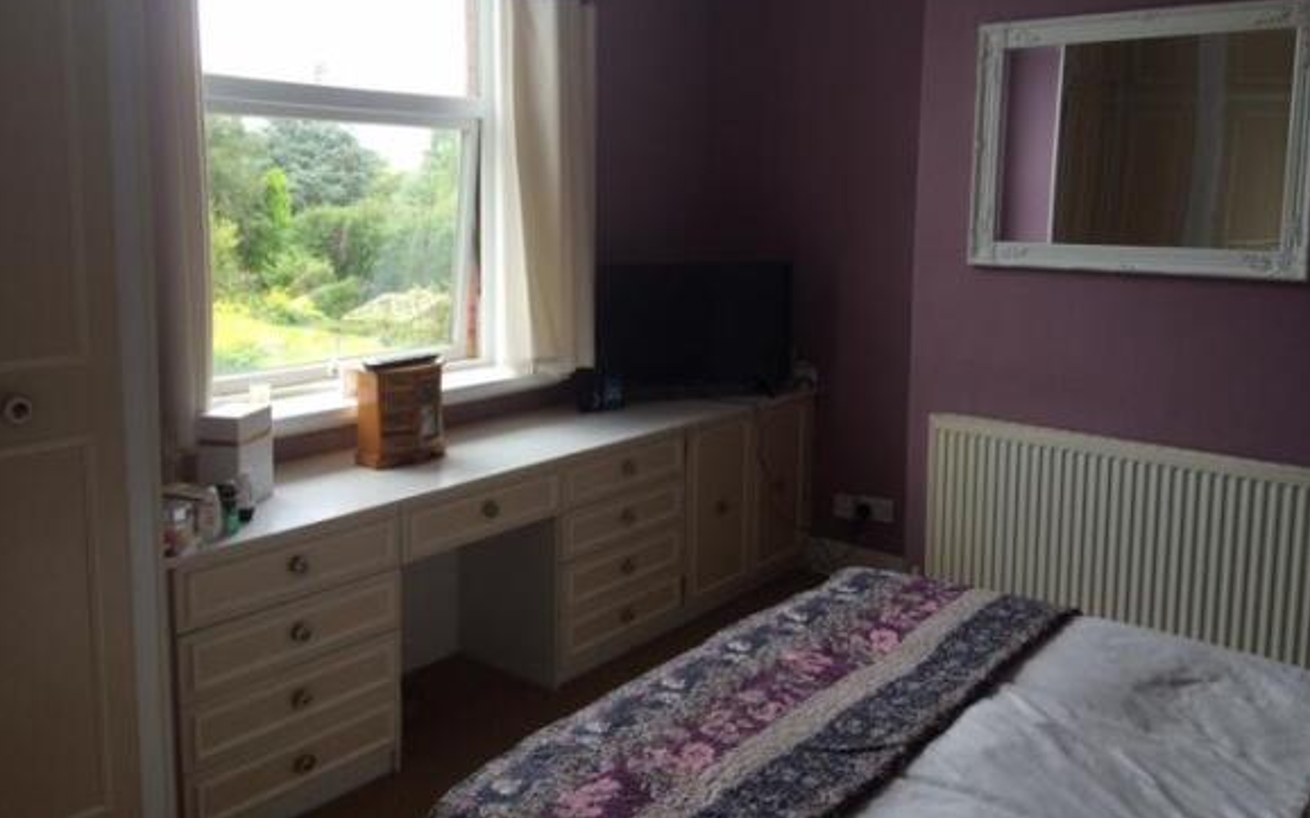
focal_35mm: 31
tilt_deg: -5.6
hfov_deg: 61.2
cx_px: 656
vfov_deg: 40.4
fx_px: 1107
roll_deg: -0.9
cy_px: 325
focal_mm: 4.15
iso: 50
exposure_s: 1/100
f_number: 2.2
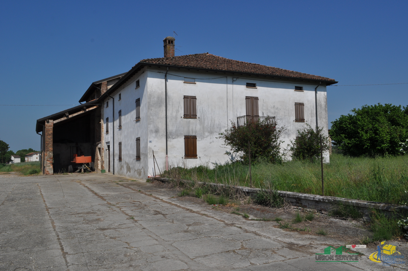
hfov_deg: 62.0
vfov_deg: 43.5
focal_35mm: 30
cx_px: 204
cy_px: 136
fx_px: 340
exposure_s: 1/500
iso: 200
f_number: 11
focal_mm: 20
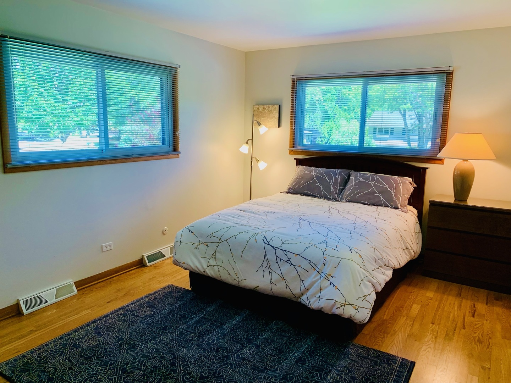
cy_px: 192
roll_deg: -1.7
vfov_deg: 53.1
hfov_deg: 67.3
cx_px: 256
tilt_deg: -9.3
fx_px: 384
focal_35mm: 26
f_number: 1.8
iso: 100
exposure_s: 1/120
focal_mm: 4.25
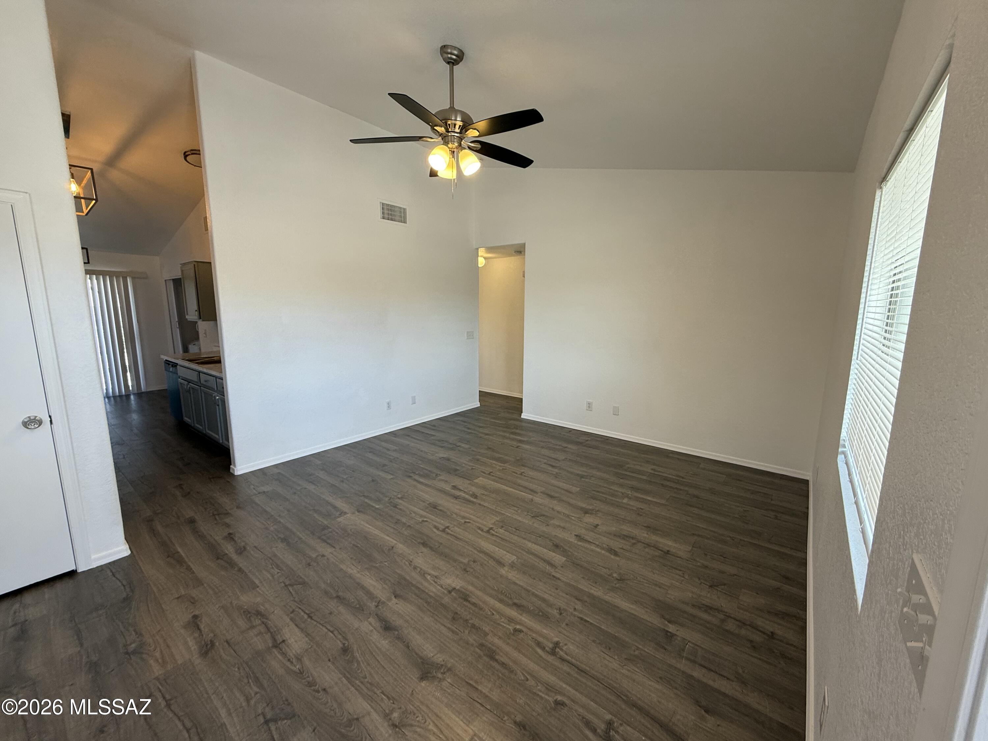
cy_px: 370
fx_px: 400
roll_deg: -0.5
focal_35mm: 14
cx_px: 494
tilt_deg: -8.3
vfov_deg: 85.7
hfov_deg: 102.1
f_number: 2.2
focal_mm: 2.22
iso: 80
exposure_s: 1/120
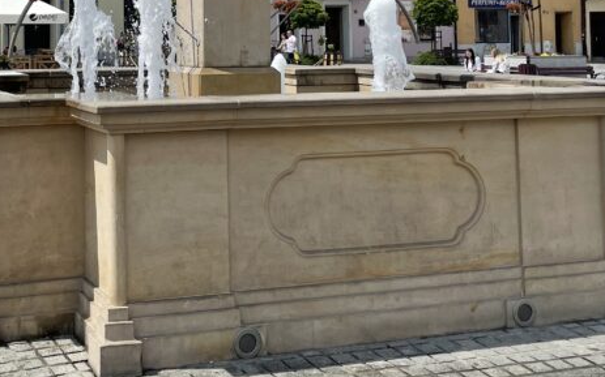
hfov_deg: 32.5
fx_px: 1005
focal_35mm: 61
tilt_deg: +3.5
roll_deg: +0.6
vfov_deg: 20.5
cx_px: 114
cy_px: -17
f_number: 1.6
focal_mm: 4.2
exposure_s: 1/6494
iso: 32
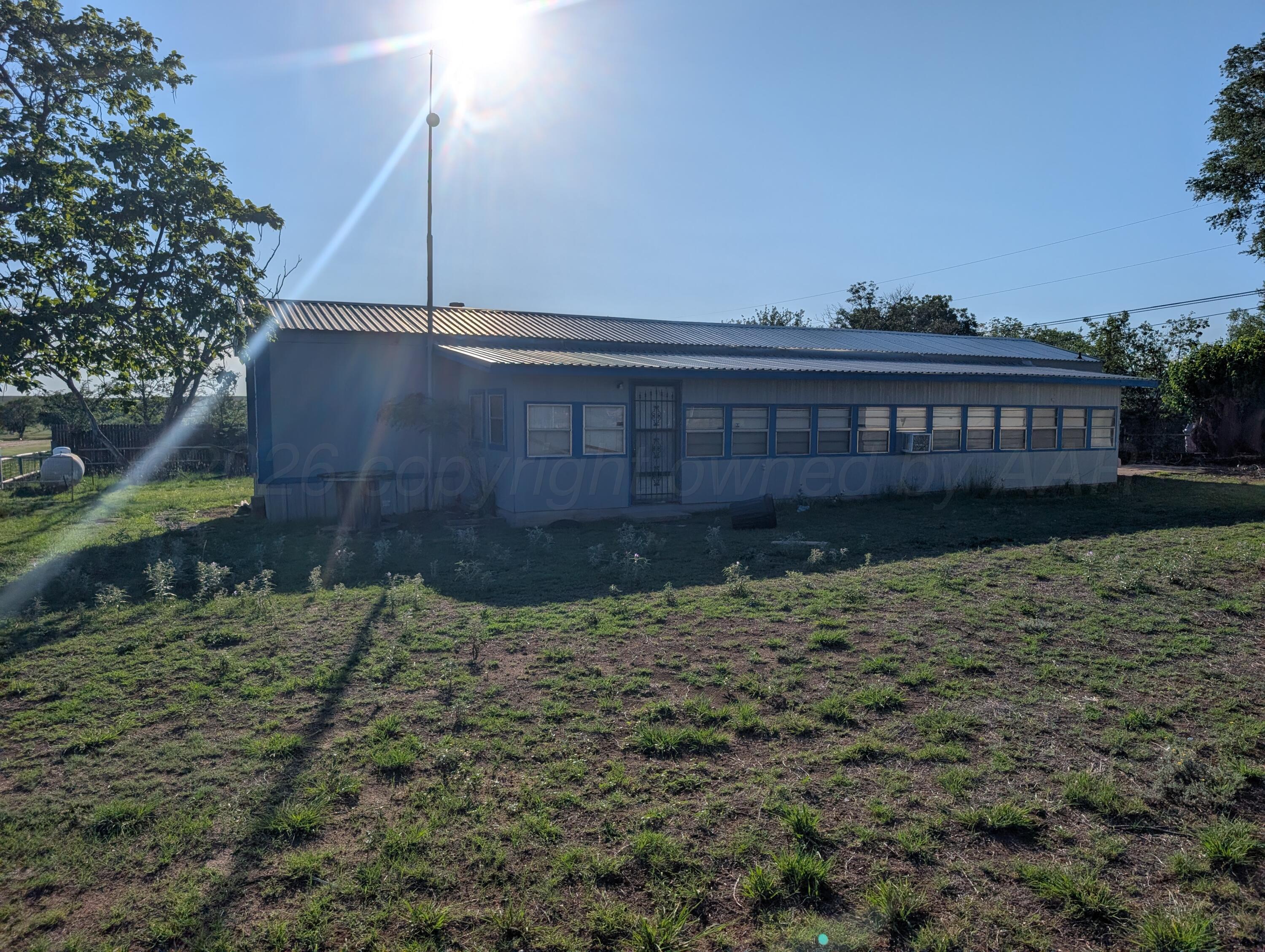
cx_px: 632
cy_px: 476
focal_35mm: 24
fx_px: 878
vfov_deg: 56.9
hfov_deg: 71.5
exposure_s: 1/4405
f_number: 1.68
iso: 20
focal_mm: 6.9
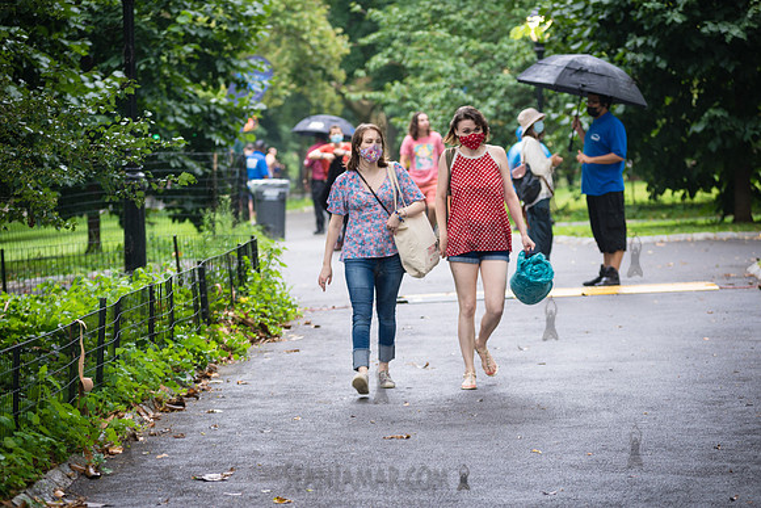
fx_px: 2643
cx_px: 380
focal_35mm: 125
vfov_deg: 11.0
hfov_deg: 16.4
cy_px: 254
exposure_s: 1/100
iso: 400
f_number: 4.5
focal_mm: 125
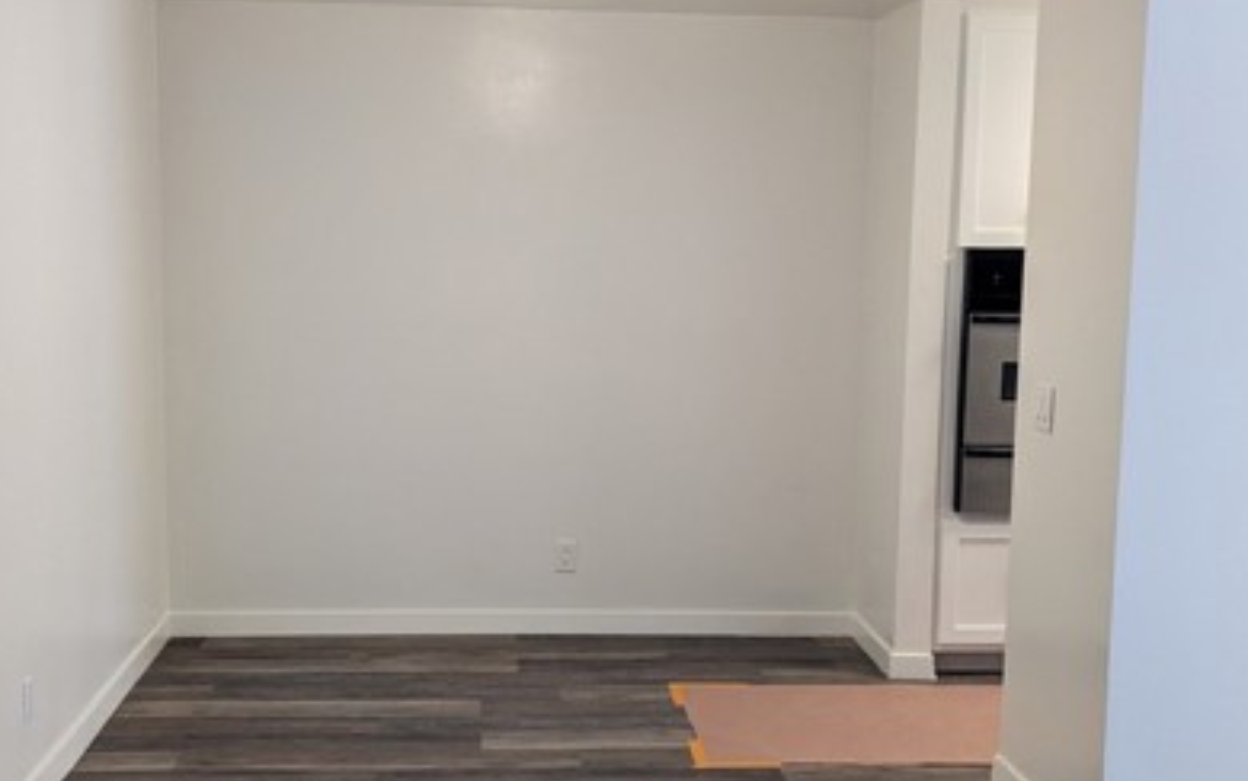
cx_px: 602
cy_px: 471
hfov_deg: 42.6
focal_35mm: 47
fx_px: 1599
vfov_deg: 27.4
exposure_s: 1/120
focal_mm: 4.38
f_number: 1.73
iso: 276
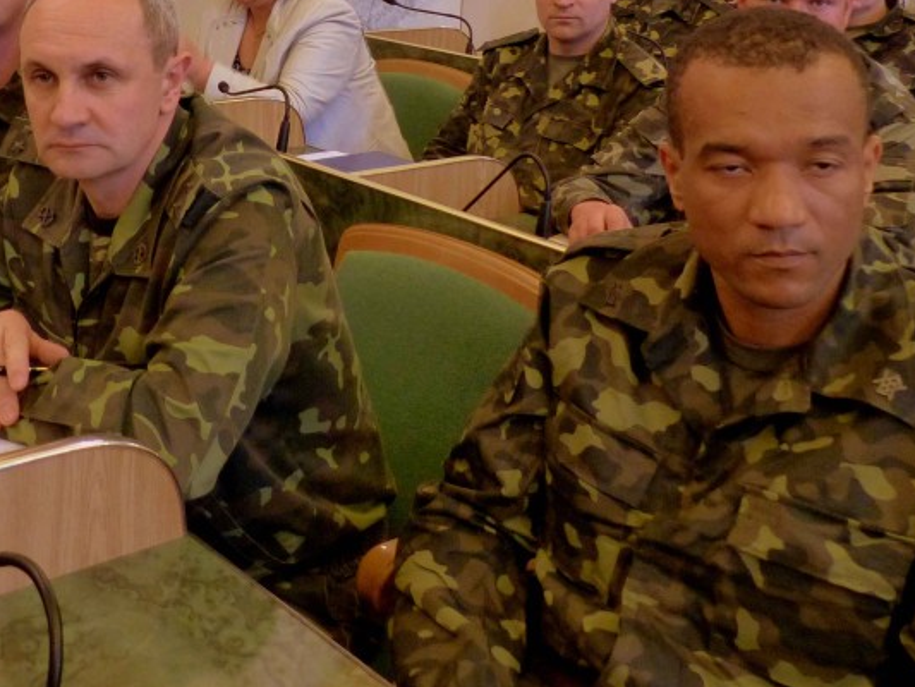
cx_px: 299
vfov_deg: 29.1
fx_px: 1269
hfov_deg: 39.1
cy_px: 69
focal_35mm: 48
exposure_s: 1/30
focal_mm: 4.5
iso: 400
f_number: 2.8
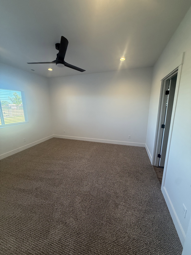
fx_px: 103
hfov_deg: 85.7
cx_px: 96
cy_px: 128
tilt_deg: -11.0
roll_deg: +0.0
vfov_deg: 102.1
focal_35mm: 14
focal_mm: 2.22
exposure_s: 1/120
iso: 250
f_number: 2.2
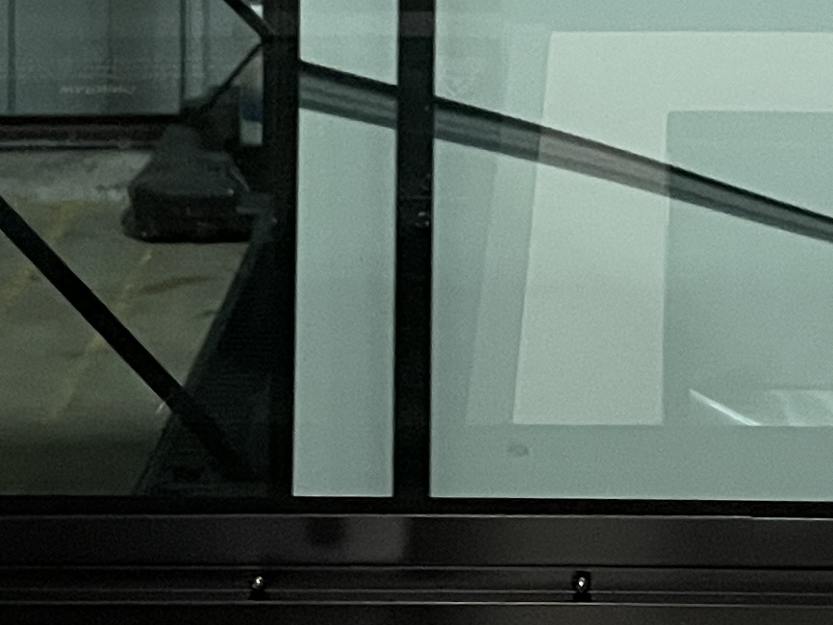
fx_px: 2913
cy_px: -543
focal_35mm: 121
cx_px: 625
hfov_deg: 16.2
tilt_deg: +1.1
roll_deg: +0.6
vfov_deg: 11.3
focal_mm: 4.2
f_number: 1.6
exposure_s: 1/30
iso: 500
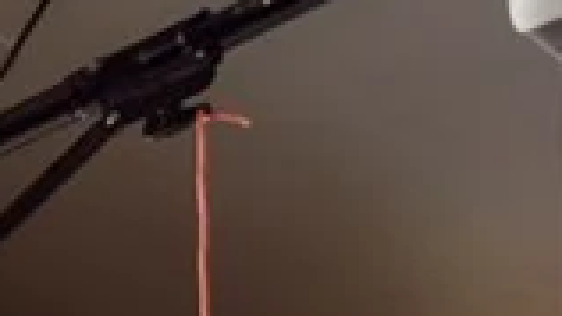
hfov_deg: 10.5
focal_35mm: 102
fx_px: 1521
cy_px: 1184
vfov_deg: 8.2
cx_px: -1256
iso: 400
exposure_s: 1/60
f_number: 8
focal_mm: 10
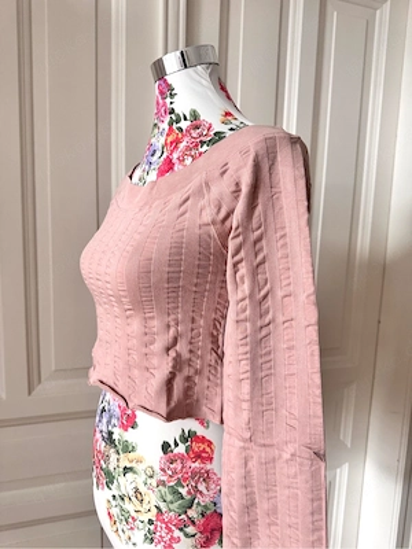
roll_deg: -2.4
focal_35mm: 24
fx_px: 381
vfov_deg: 71.6
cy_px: 274
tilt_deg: -8.8
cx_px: 206
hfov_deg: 56.8
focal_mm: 6.76
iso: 200
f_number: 1.78
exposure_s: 1/83
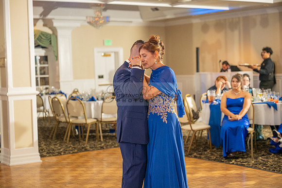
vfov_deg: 19.5
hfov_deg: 28.8
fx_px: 548
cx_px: 141
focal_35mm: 70
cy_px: 94
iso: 640
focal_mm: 70
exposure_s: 1/160
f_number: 3.2
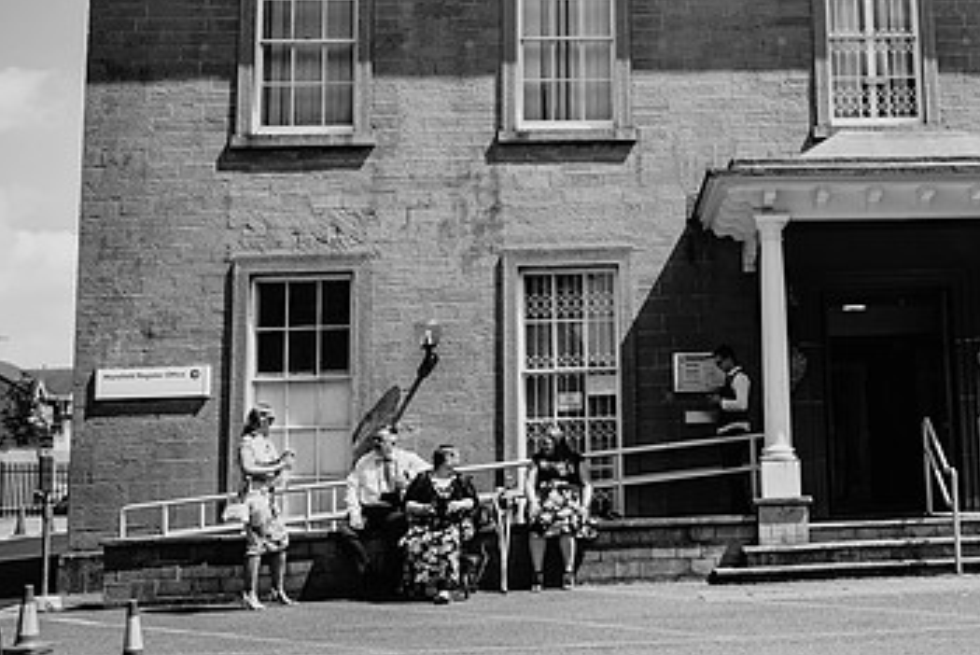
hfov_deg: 33.3
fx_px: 1580
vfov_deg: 23.2
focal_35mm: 58
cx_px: 809
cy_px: 161
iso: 100
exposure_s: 1/200
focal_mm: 35
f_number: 8
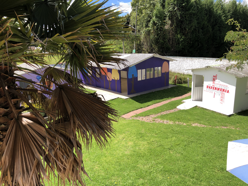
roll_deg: +1.7
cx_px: 124
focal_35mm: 28
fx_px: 201
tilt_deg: -14.0
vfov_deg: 49.7
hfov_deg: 63.4
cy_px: 93
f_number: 1.8
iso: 20
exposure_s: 1/889
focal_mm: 3.99
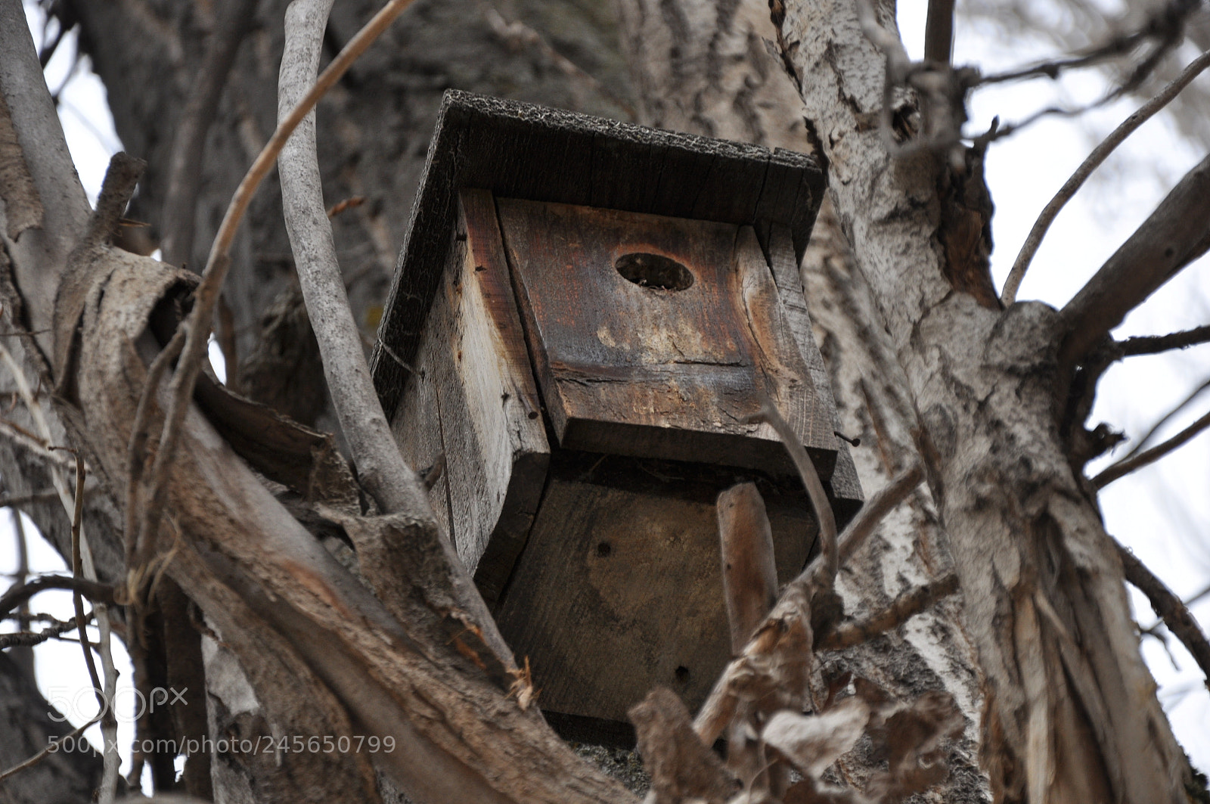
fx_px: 5288
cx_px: 605
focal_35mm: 158
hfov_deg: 13.1
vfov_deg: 8.7
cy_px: 402
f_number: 5.6
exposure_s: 1/100
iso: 250
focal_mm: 105
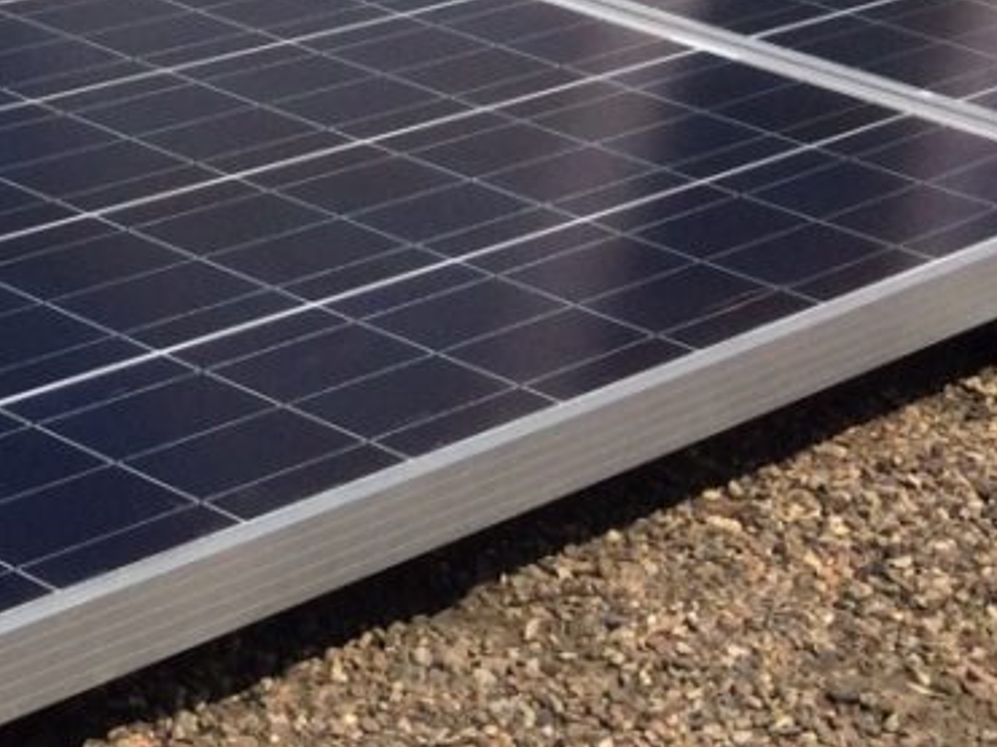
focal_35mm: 120
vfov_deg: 11.6
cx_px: -903
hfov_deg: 14.2
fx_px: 3455
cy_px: -511
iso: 32
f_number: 2.2
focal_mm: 4.15
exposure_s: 1/3731
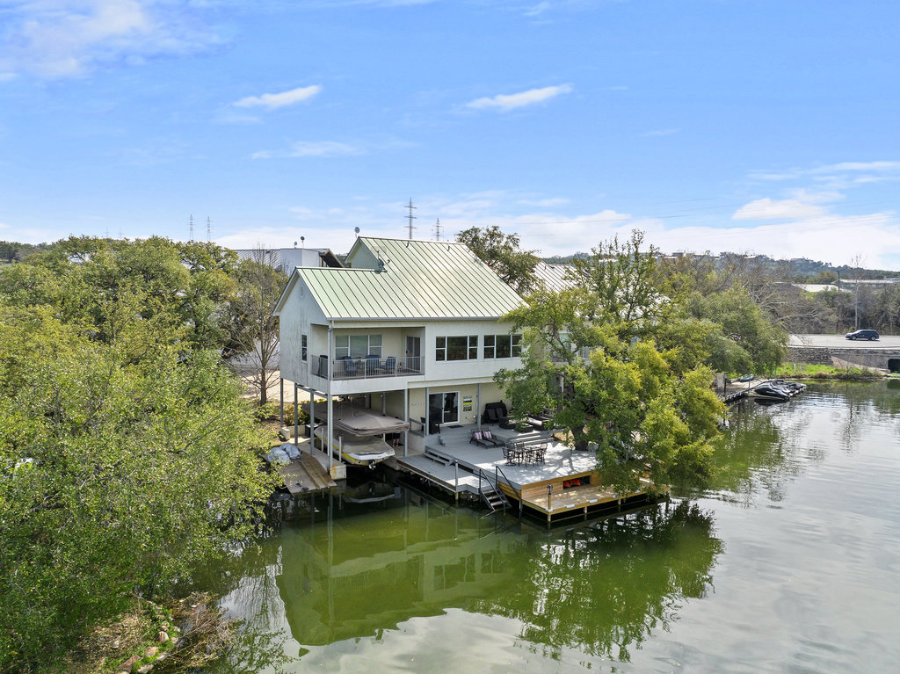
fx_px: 624
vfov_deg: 56.8
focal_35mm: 24
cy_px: 337
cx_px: 450
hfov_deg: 71.6
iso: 100
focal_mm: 12.29
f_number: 2.8
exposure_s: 1/4000
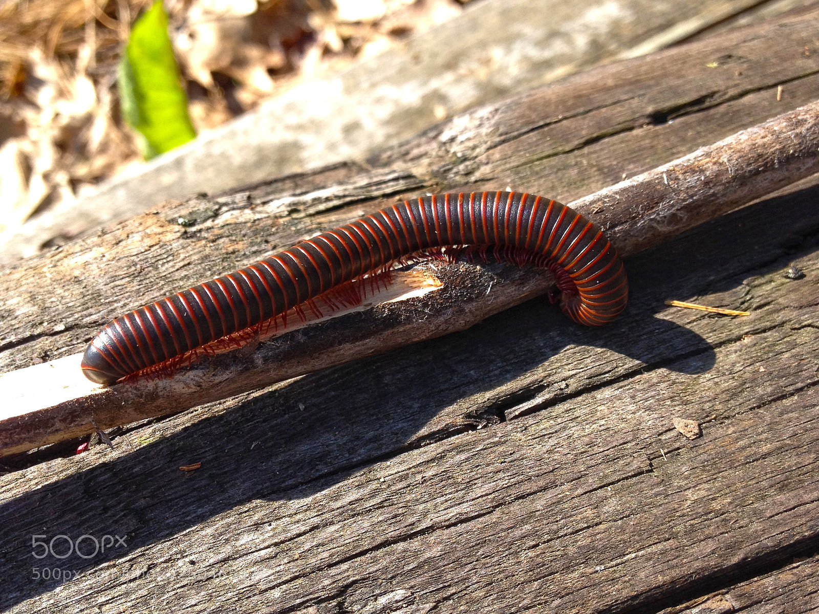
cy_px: 307
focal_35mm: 35
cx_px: 410
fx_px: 828
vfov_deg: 40.7
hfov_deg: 52.6
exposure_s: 1/525
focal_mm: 4.28
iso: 50
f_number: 2.4
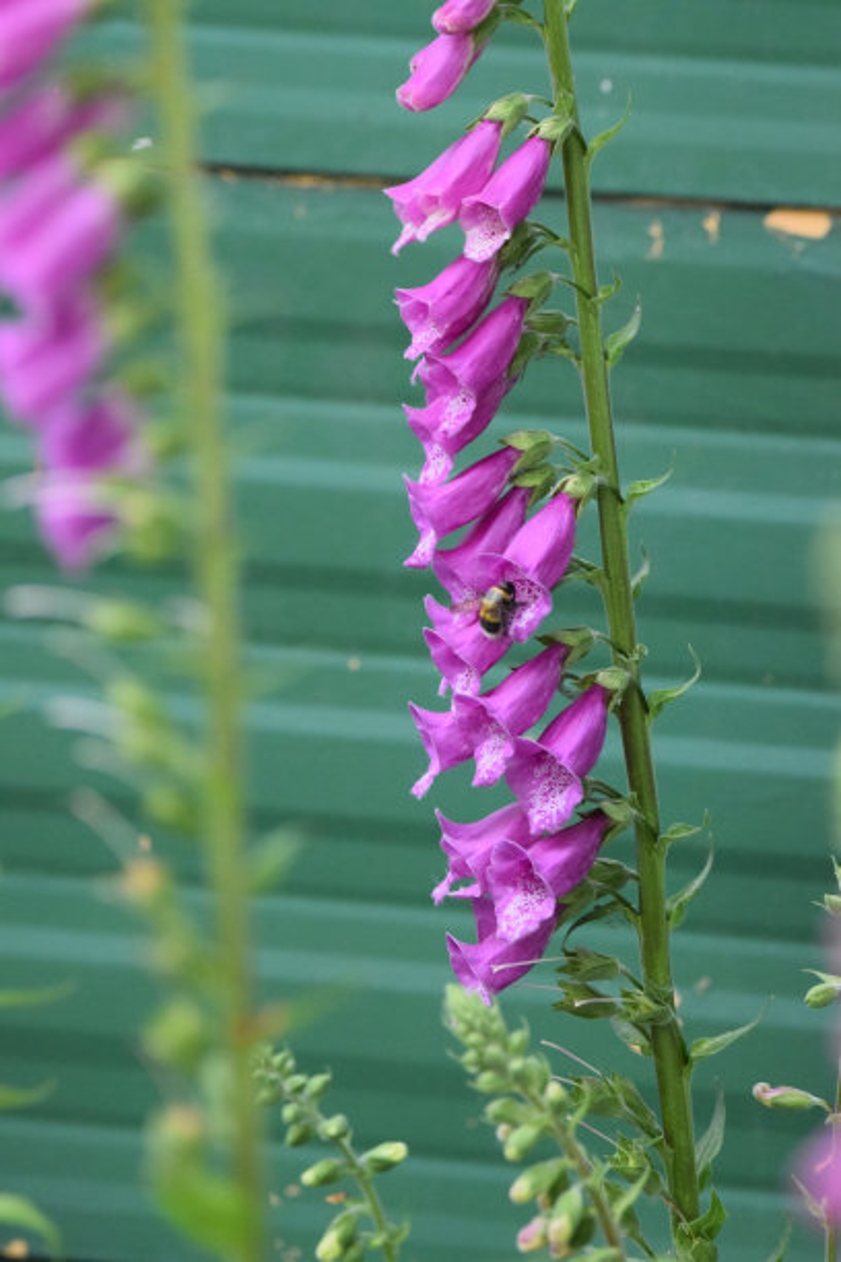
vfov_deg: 3.8
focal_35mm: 540
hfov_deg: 2.5
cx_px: 420
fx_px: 18921
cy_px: 631
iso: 3200
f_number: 5.6
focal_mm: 360
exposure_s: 1/500
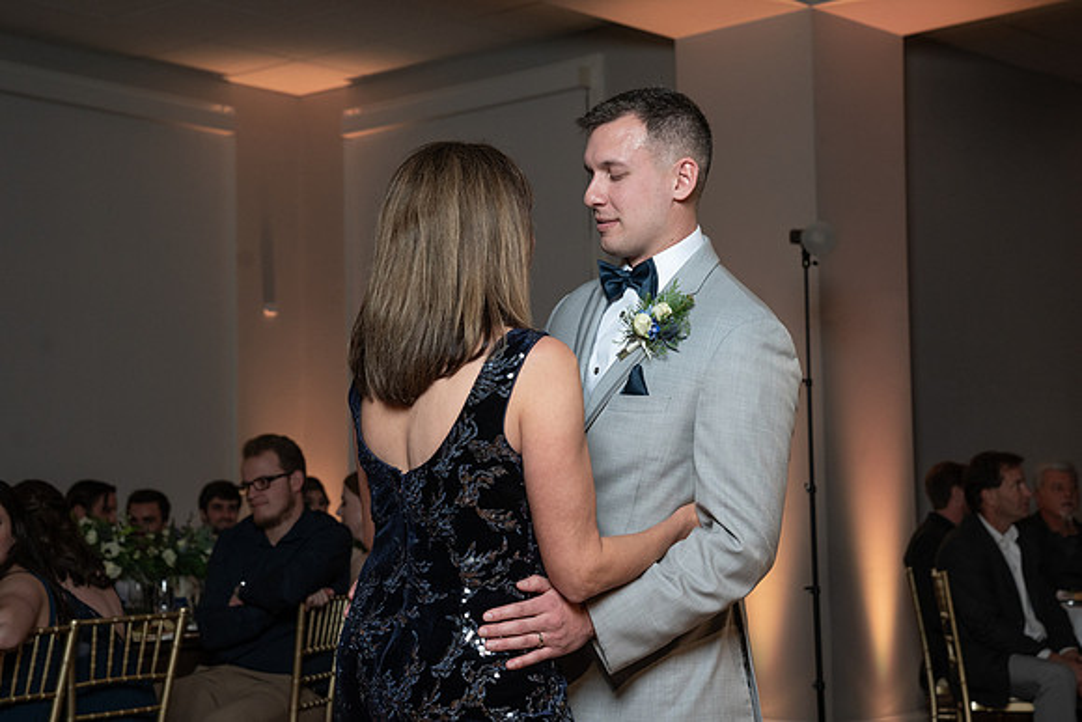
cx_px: 541
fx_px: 1995
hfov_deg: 30.4
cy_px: 361
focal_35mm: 66
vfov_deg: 20.5
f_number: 5.6
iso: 2000
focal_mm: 62
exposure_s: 1/200
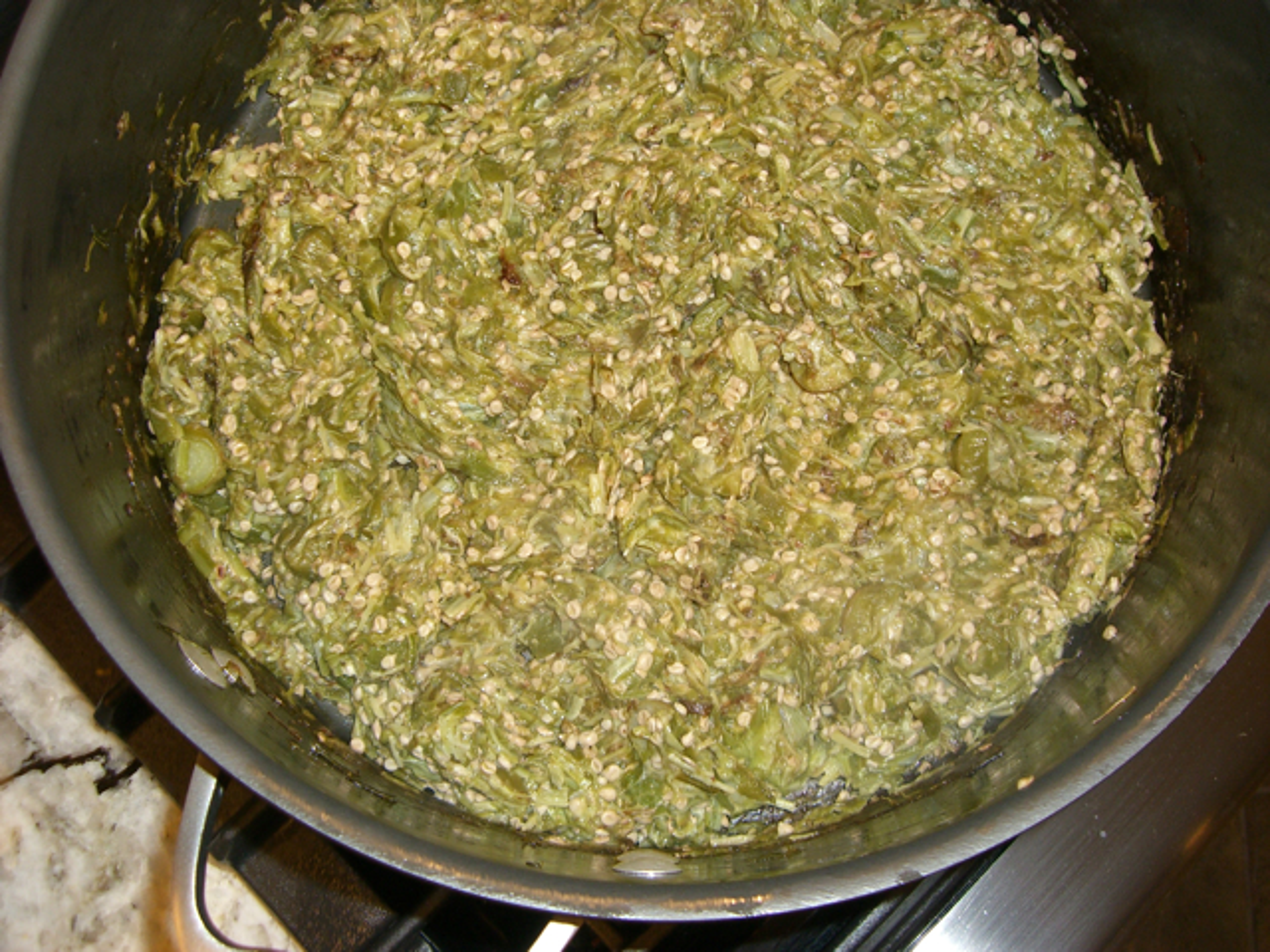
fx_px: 1394
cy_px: 476
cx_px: 635
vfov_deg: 37.7
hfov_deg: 49.0
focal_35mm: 38
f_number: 2.7
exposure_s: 1/60
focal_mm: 6.2
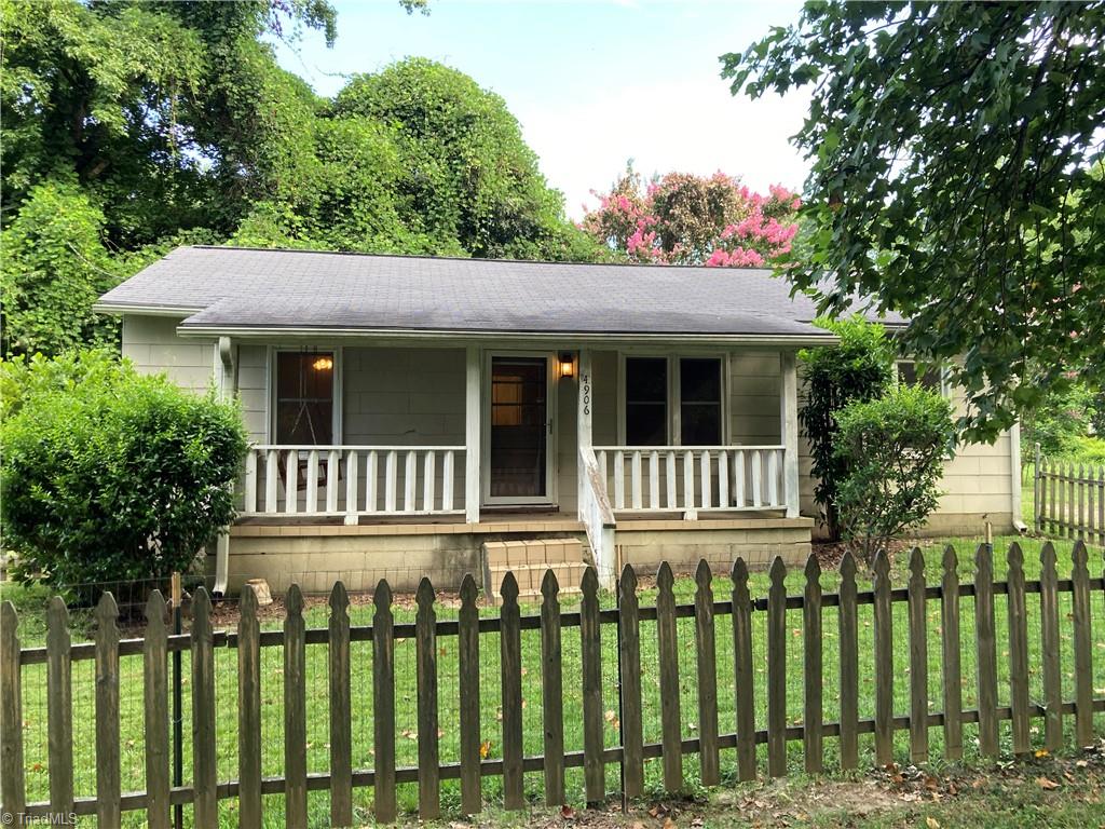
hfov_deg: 63.4
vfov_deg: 49.7
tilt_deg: +5.2
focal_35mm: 28
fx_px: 894
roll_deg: -0.1
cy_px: 414
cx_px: 552
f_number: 1.8
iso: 32
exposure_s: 1/121
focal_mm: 3.99
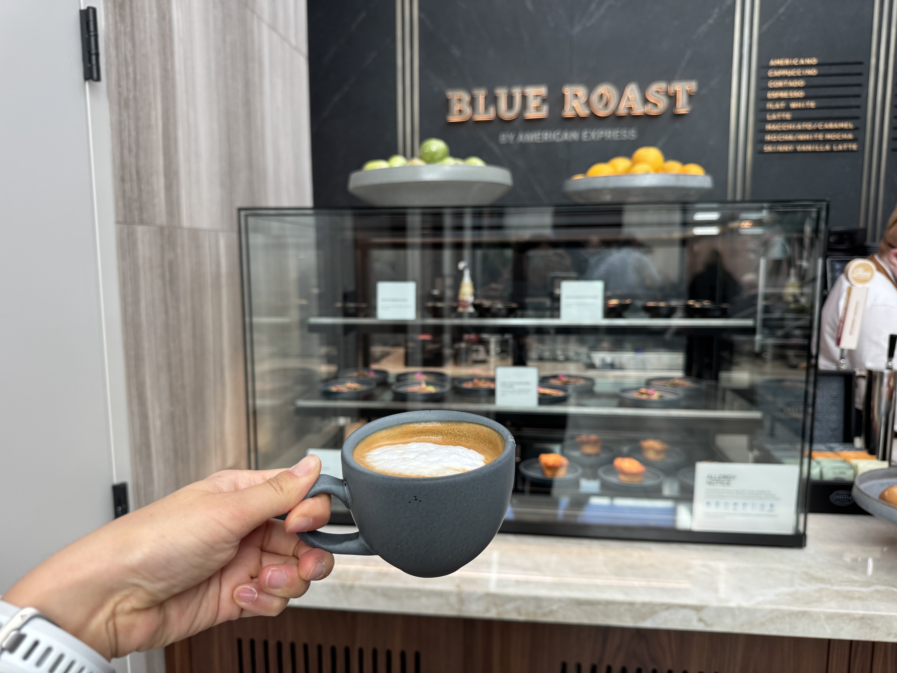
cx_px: 448
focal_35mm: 24
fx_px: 622
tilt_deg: -8.4
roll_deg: -0.3
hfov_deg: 71.6
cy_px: 336
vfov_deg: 56.8
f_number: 1.78
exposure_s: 1/120
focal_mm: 6.76
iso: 160
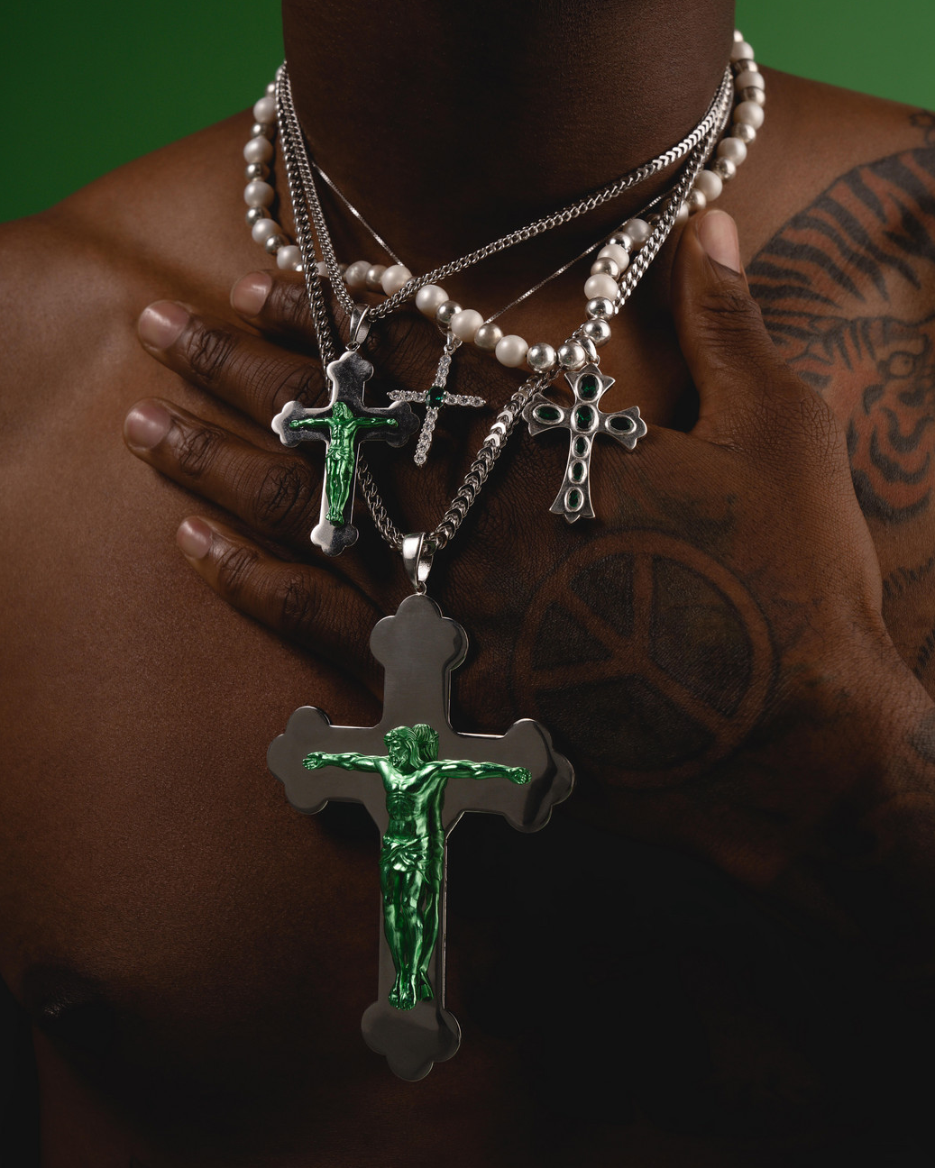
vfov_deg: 31.0
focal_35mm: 61
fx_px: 2110
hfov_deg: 25.0
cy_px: 561
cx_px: 467
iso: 200
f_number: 9
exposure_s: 1/160
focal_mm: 54
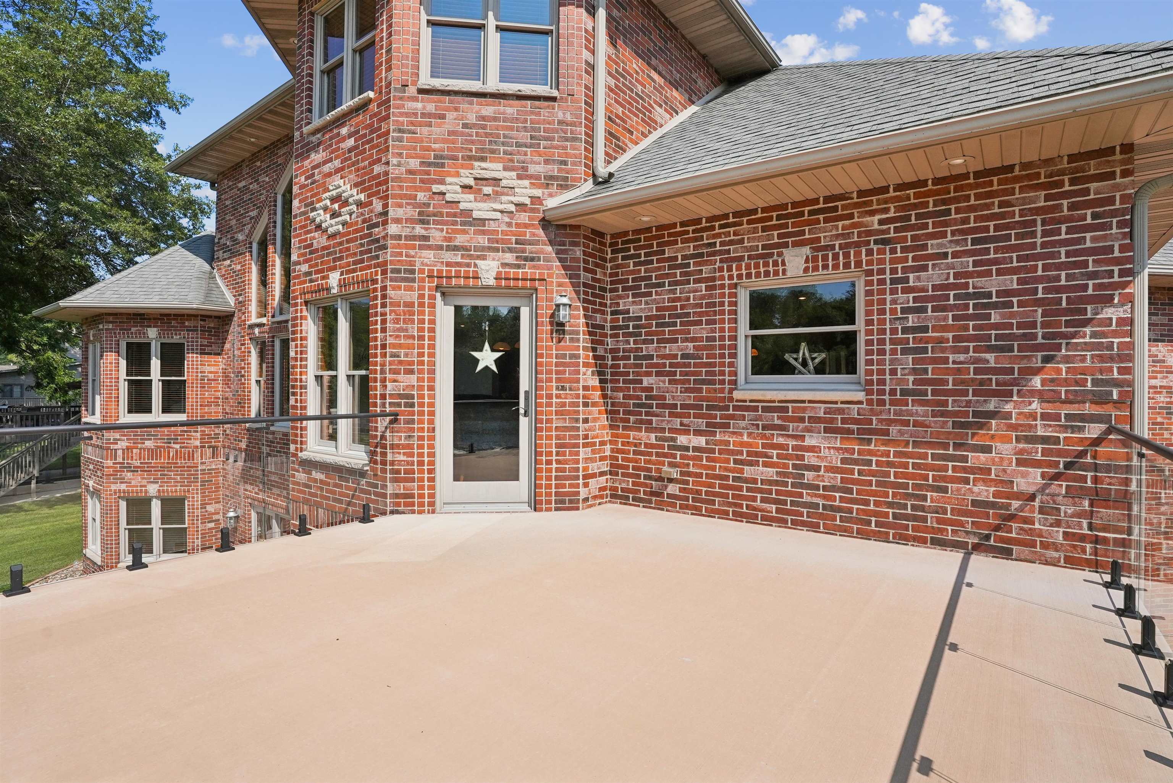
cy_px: 392
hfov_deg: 93.3
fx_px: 554
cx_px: 586
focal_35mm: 17
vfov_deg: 70.5
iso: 400
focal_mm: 17
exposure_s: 1/1000
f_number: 9
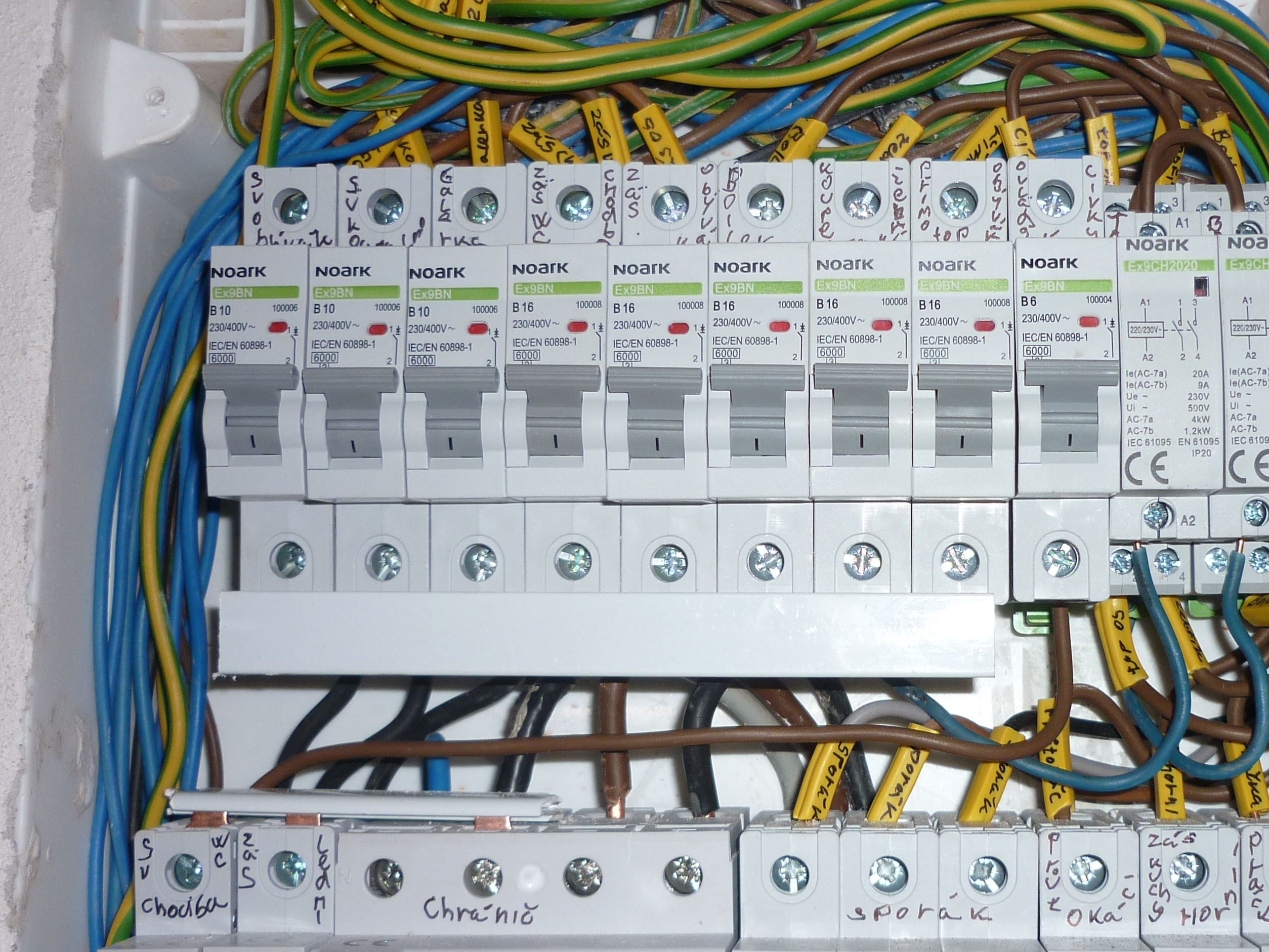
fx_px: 1760
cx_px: 828
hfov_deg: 39.3
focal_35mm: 48
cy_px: 514
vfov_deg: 30.3
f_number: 2.8
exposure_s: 1/30
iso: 100
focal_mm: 5.5
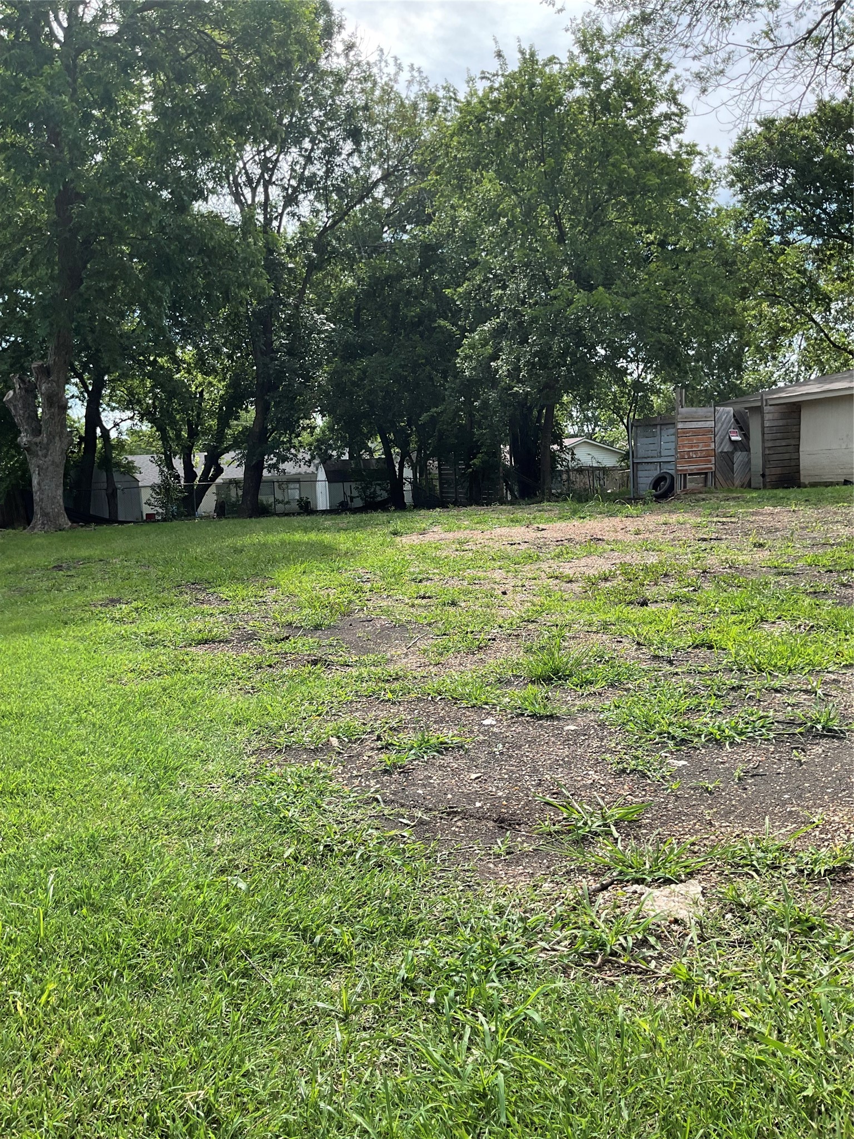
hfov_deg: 48.2
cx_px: 427
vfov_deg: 61.7
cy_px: 570
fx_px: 954
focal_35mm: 29
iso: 16
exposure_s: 1/683
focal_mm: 3
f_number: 1.8
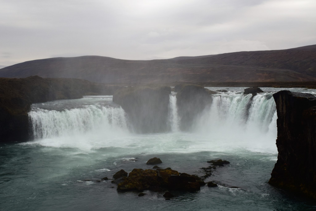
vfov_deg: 26.5
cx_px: 158
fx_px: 448
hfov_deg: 38.9
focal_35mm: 51
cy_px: 106
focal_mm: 34
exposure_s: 1/60
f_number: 8
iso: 400
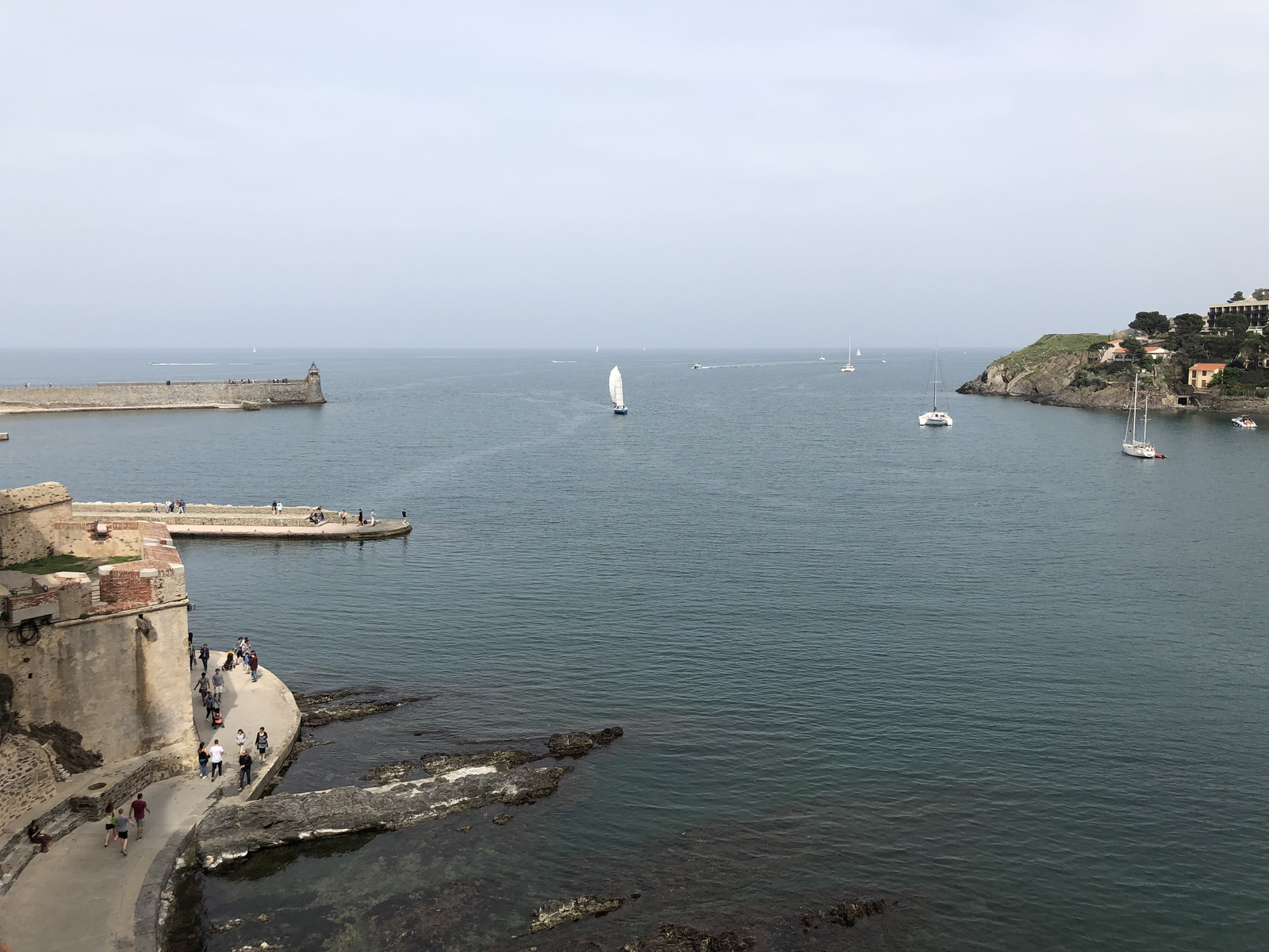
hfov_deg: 63.4
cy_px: 476
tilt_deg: -6.5
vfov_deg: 49.7
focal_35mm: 28
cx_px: 634
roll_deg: +0.9
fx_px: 1026
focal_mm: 4
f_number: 1.8
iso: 20
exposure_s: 1/2525
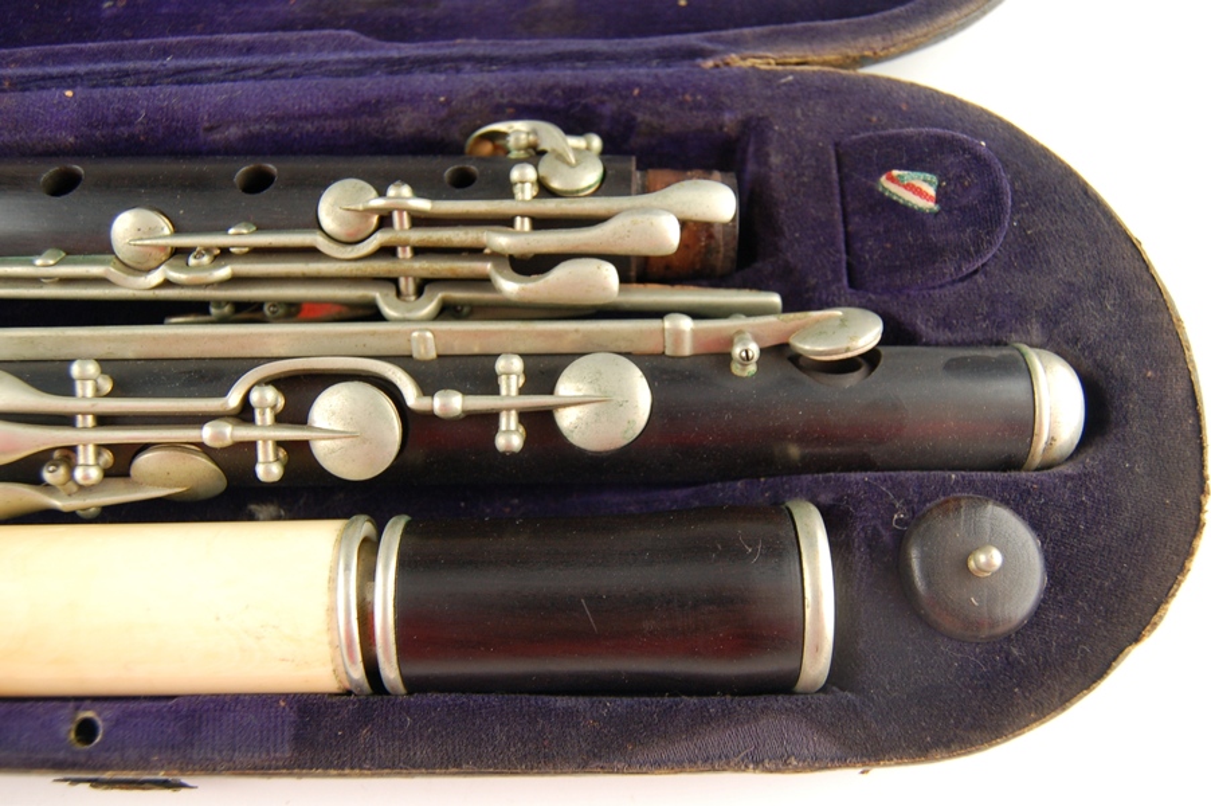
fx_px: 1008
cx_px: 606
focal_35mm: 30
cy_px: 403
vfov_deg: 43.5
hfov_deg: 62.0
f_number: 4.5
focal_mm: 20
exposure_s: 1/80
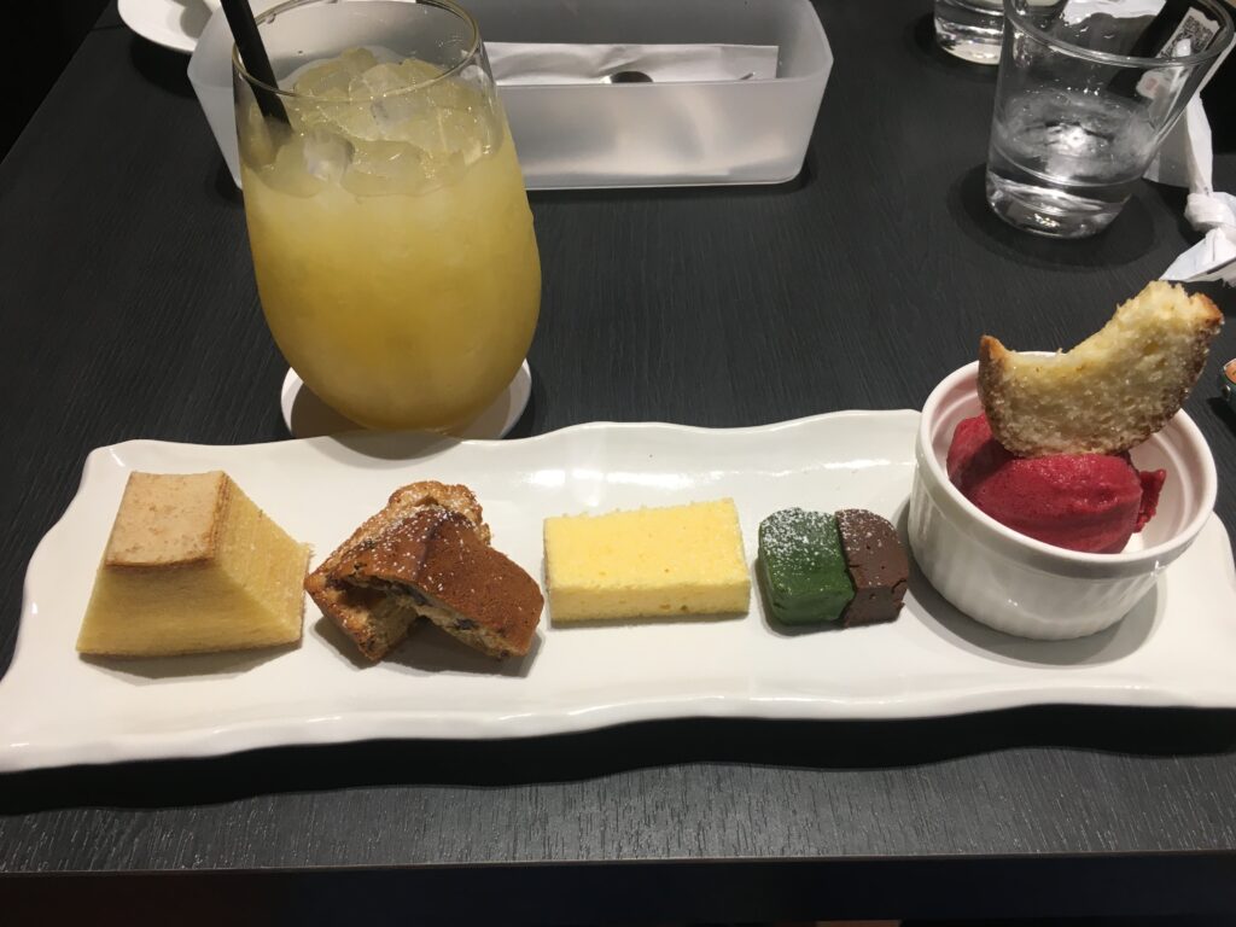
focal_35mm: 29
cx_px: 618
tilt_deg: -46.6
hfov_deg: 61.7
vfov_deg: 48.2
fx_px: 1035
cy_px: 464
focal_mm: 4.15
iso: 32
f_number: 2.2
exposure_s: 1/30
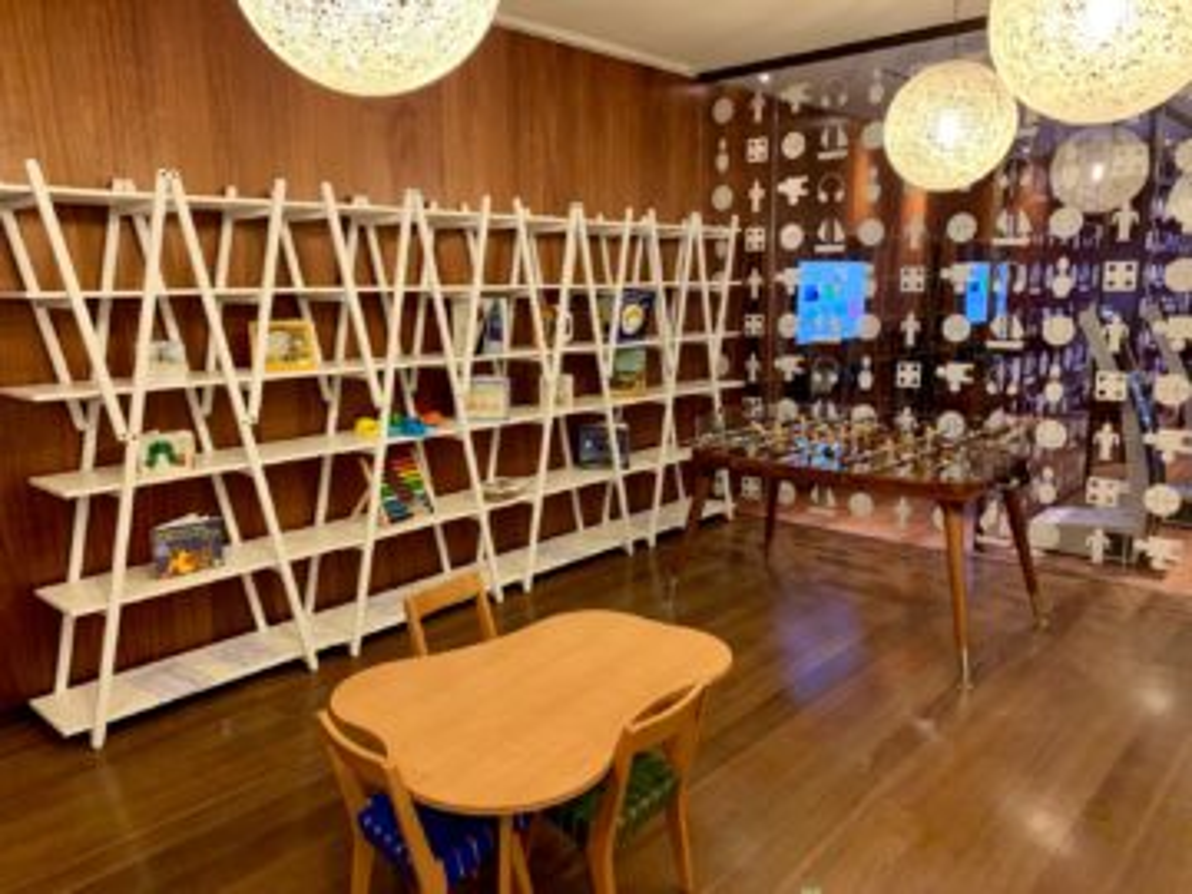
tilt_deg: -8.4
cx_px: 596
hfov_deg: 67.3
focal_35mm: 26
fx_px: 895
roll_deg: +0.2
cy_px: 447
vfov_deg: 53.1
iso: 400
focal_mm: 4.25
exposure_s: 1/33
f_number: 1.8
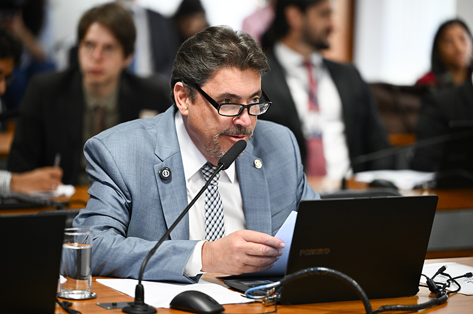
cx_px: 236
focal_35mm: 155
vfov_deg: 8.8
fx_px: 2033
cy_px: 157
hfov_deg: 13.3
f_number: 2.8
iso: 1600
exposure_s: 1/160
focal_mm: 155
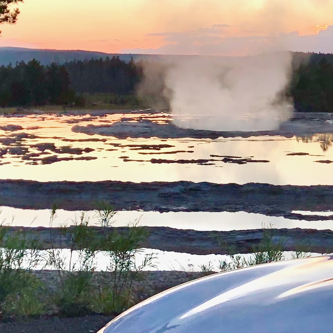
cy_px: 212
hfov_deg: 16.6
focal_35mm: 99
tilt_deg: -7.3
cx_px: 428
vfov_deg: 17.5
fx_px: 1077
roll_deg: -1.4
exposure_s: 1/120
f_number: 1.8
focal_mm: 3.99
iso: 40
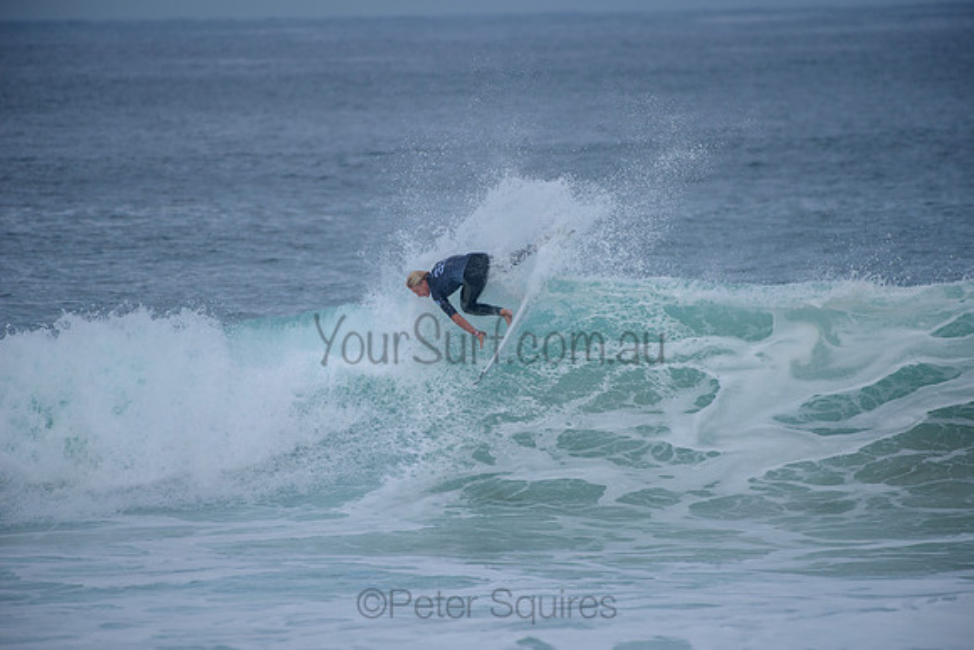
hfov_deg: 4.1
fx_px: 13530
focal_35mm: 500
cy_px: 325
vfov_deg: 2.8
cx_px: 487
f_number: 5.6
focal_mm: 500
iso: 200
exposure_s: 1/2000
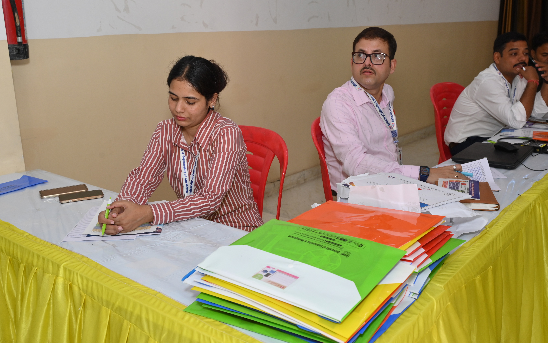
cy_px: 161
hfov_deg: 54.6
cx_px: 272
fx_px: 530
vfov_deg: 35.8
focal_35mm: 36
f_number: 7.1
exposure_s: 1/160
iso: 800
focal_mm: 34.5
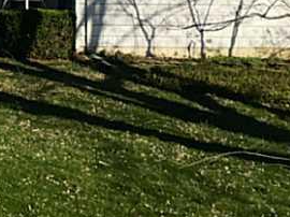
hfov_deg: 20.5
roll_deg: -0.2
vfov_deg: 16.5
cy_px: -33
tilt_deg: +0.3
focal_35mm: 86
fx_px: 720
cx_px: -100
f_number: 2.2
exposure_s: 1/1709
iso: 25
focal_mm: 4.15
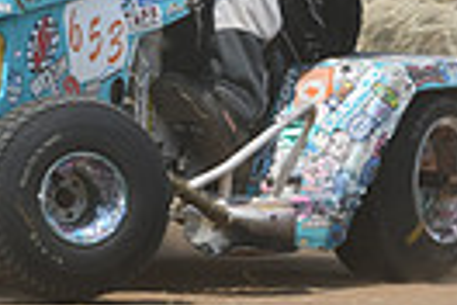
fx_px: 14585
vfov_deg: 1.2
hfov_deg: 1.8
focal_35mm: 1149
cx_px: 3
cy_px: -23
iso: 110
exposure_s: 1/500
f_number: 8
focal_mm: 175
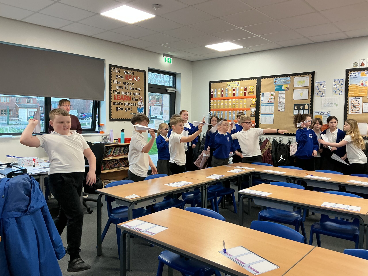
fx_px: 308
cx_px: 184
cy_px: 138
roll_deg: -1.2
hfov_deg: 61.7
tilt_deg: -3.0
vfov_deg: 48.2
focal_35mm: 29
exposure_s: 1/50
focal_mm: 3
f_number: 1.8
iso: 80
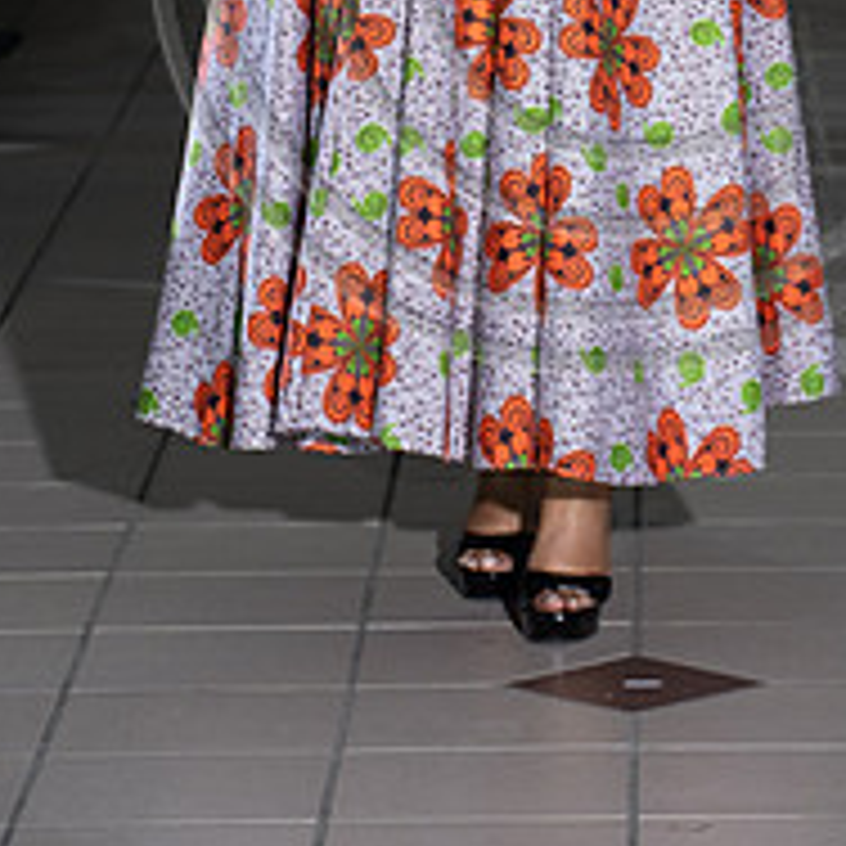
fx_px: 7023
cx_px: 603
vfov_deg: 6.9
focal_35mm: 254
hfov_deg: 6.9
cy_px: -81
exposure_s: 1/160
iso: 1000
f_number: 6.3
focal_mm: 125
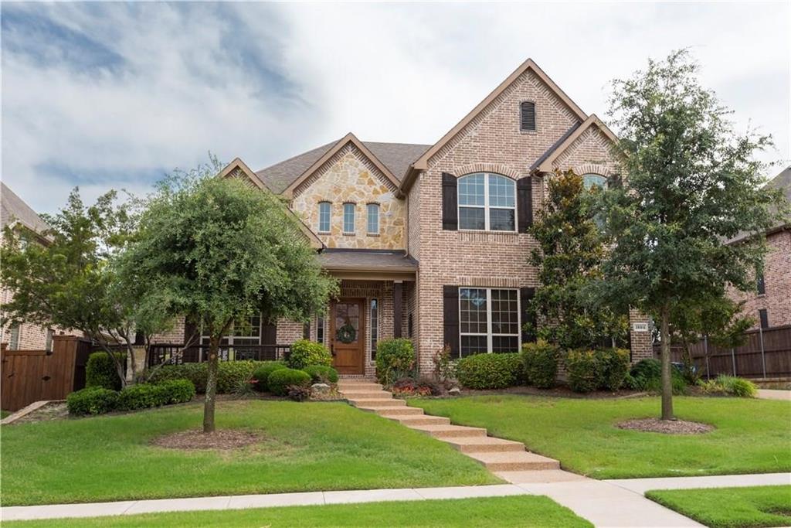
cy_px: 264
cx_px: 396
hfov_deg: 61.9
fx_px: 659
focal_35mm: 30
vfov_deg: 43.6
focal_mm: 30
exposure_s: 1/160
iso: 100
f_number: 7.1
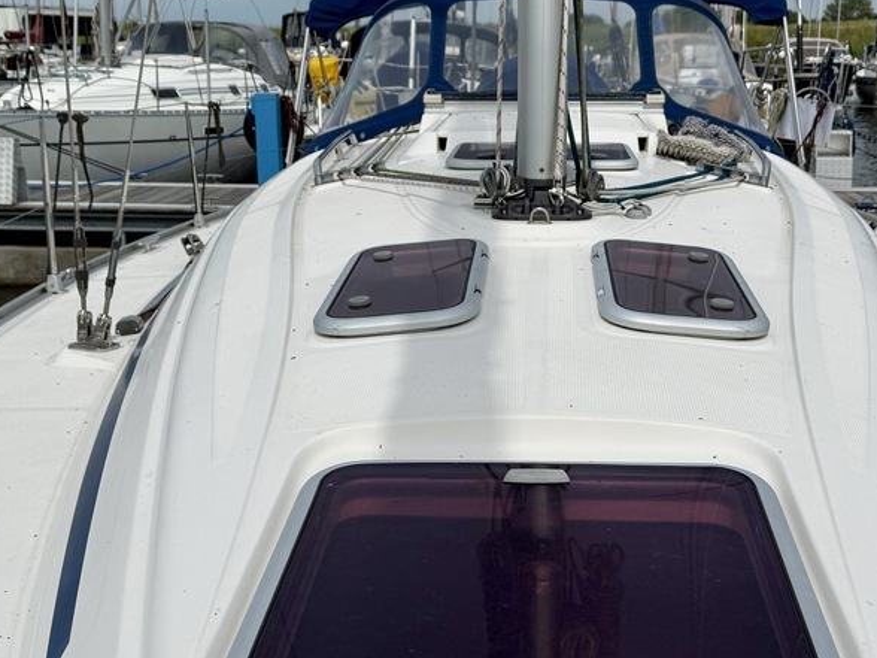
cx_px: 494
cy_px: 328
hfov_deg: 38.8
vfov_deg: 29.7
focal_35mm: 49
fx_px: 1241
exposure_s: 1/14286
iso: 64
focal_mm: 6.76
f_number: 1.78
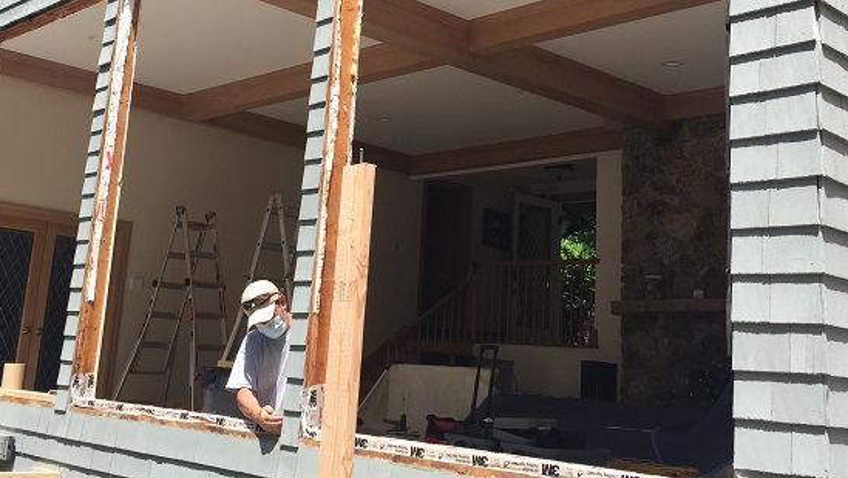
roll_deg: -4.6
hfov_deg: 44.5
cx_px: 366
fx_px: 1034
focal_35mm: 46
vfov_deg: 25.7
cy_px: 130
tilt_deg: +12.4
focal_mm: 4.15
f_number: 2.2
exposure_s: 1/879
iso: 32
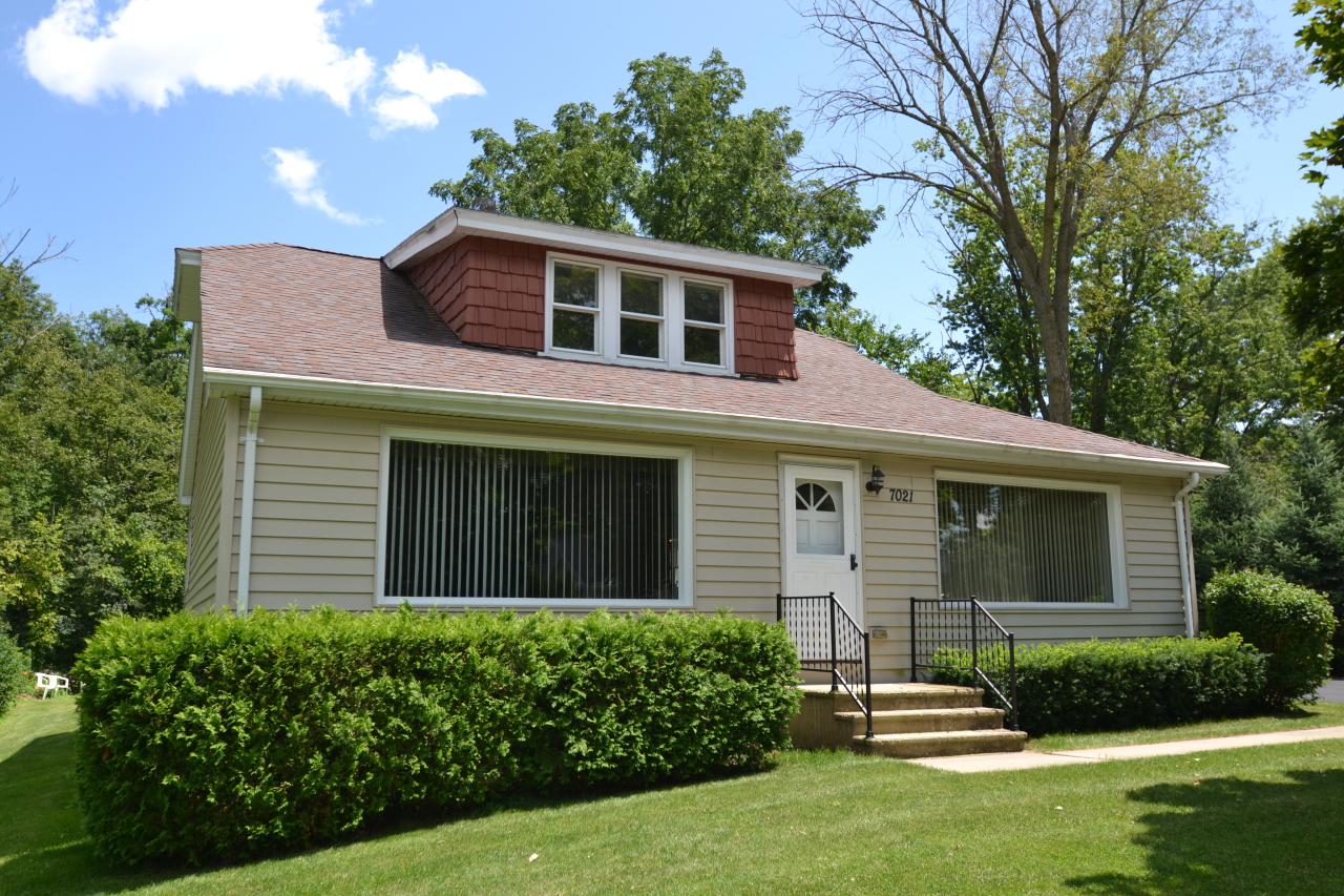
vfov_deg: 47.9
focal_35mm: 27
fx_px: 1008
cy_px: 448
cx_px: 672
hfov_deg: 67.4
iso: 100
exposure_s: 1/200
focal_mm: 18
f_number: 6.3
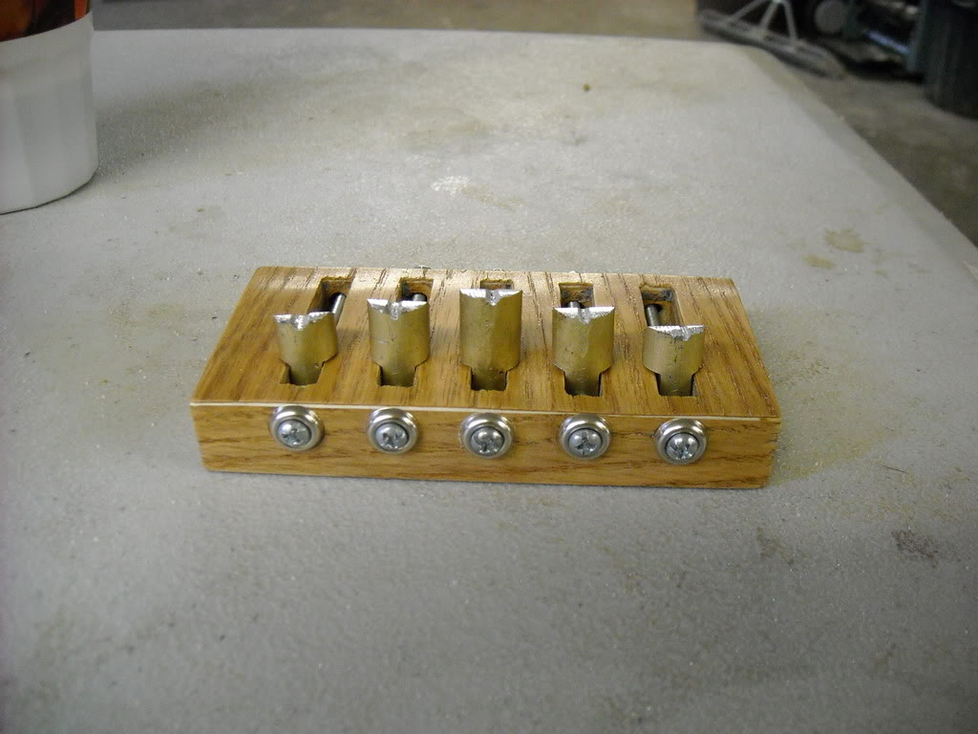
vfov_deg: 40.7
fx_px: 989
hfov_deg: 52.6
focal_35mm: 35
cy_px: 367
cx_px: 489
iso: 400
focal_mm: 5.7
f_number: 2.8
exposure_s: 1/30
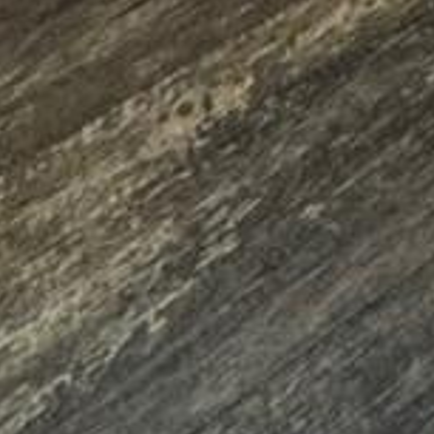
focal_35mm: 121
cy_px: -1645
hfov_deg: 11.6
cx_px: 1065
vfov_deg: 6.7
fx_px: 1716
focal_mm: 2.22
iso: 160
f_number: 2.2
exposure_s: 1/120
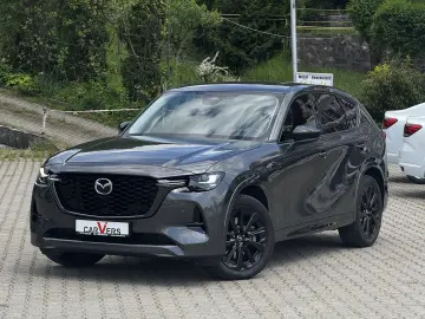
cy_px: 160
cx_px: 212
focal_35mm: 120
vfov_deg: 12.3
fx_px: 1473
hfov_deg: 16.4
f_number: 2.8
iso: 50
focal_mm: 15.66
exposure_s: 1/870
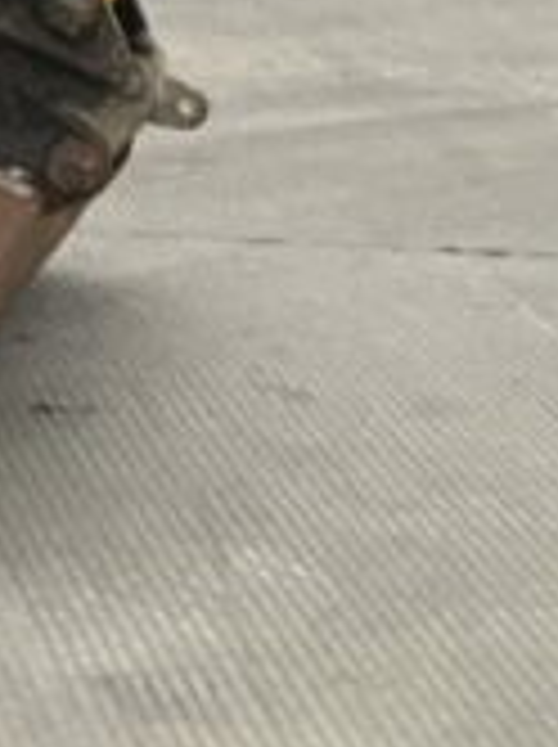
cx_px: -1336
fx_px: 3857
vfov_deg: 10.2
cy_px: -720
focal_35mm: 179
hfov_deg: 7.0
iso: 16
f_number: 1.8
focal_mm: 3
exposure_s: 1/1311
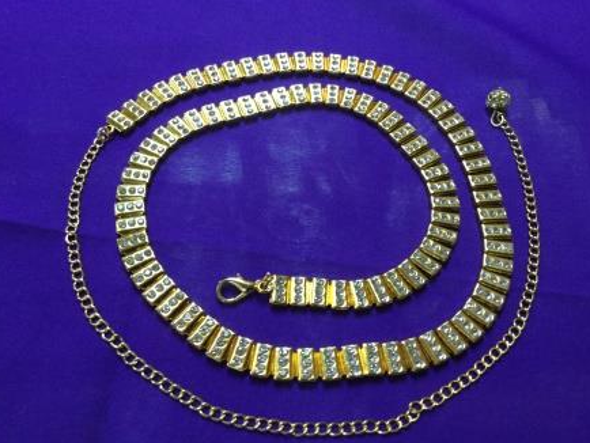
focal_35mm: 32
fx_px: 546
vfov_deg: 44.2
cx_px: 290
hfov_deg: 56.8
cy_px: 217
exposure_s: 1/30
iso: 125
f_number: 2.4
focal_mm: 3.3
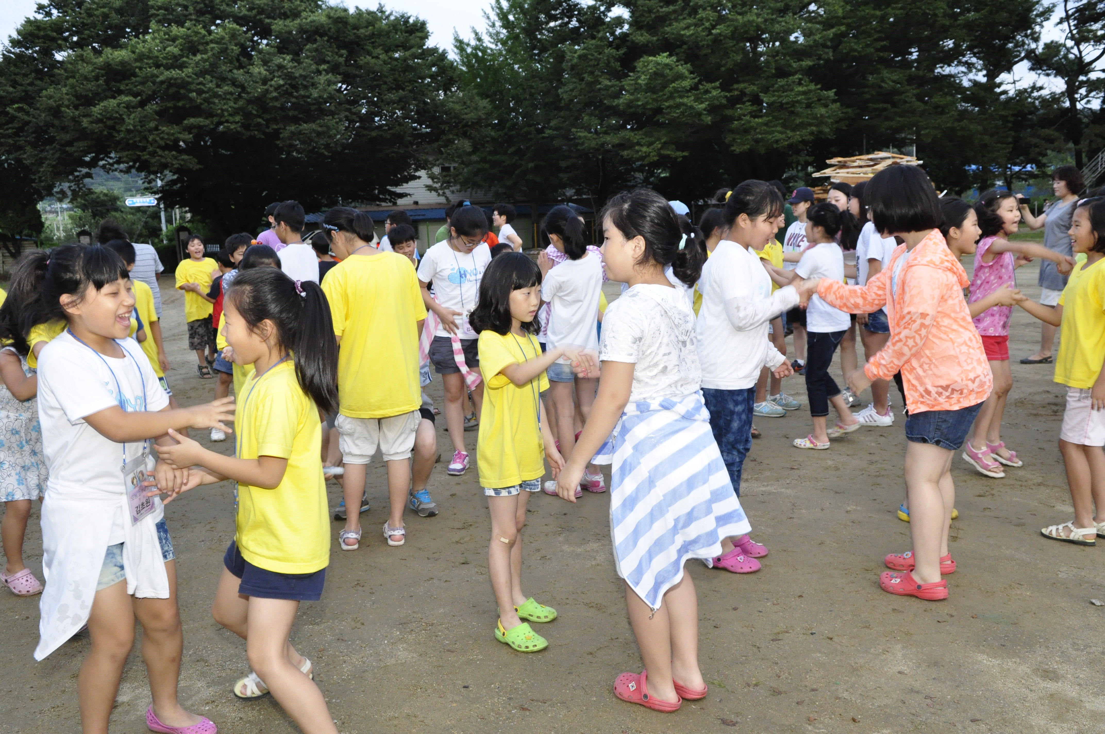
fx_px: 1012
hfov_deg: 57.3
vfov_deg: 39.9
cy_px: 367
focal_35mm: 33
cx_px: 552
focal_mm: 22
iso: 1600
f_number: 7.1
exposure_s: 1/60
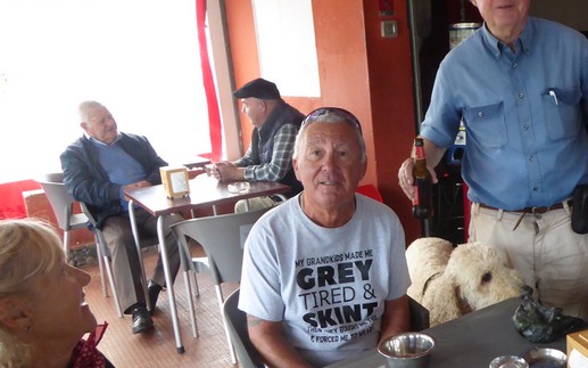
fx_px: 657
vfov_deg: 31.1
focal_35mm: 41
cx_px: 428
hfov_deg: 46.8
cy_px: 237
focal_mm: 4.3
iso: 500
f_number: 3.3
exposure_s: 1/125
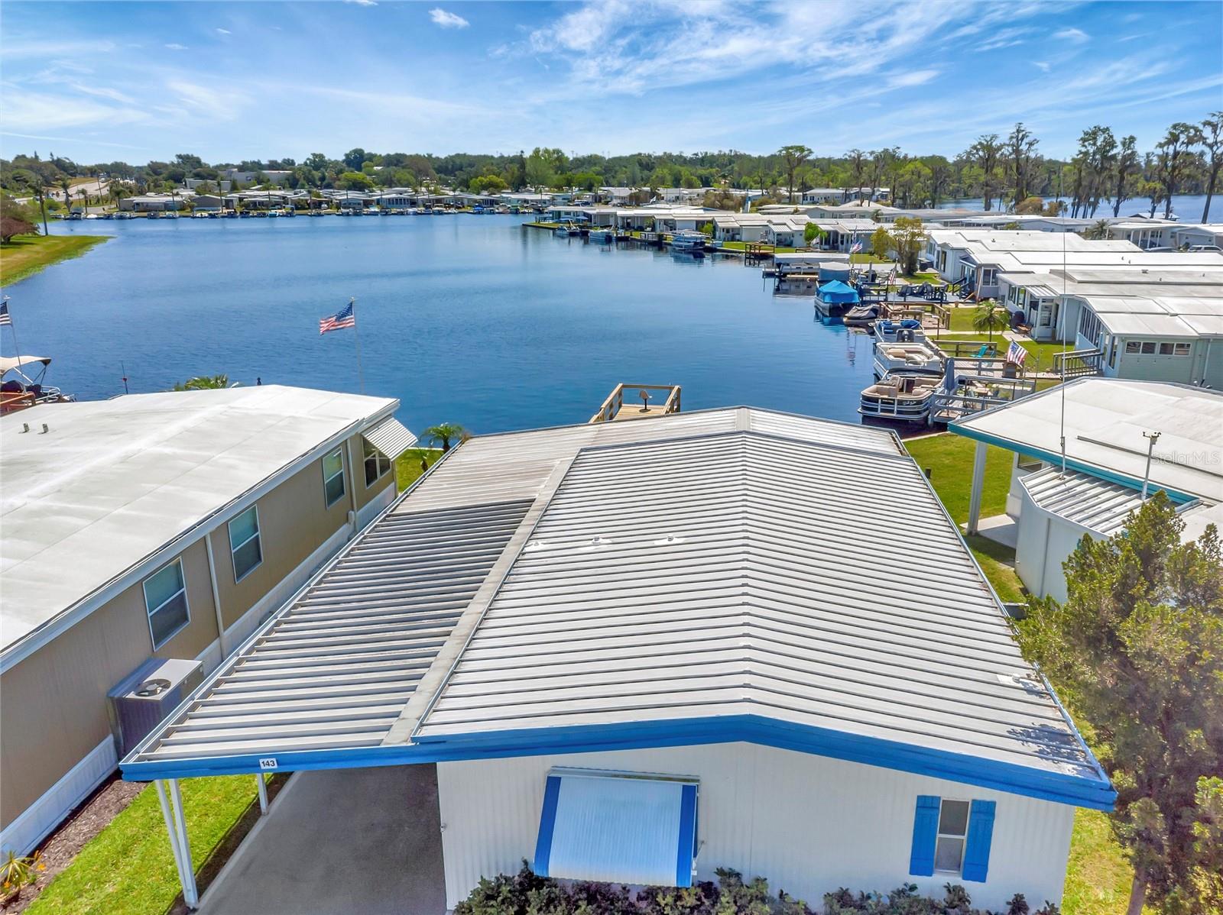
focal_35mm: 24
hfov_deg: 71.6
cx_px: 612
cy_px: 458
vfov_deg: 56.8
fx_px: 847
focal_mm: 4.5
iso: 100
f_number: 2.8
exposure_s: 1/490
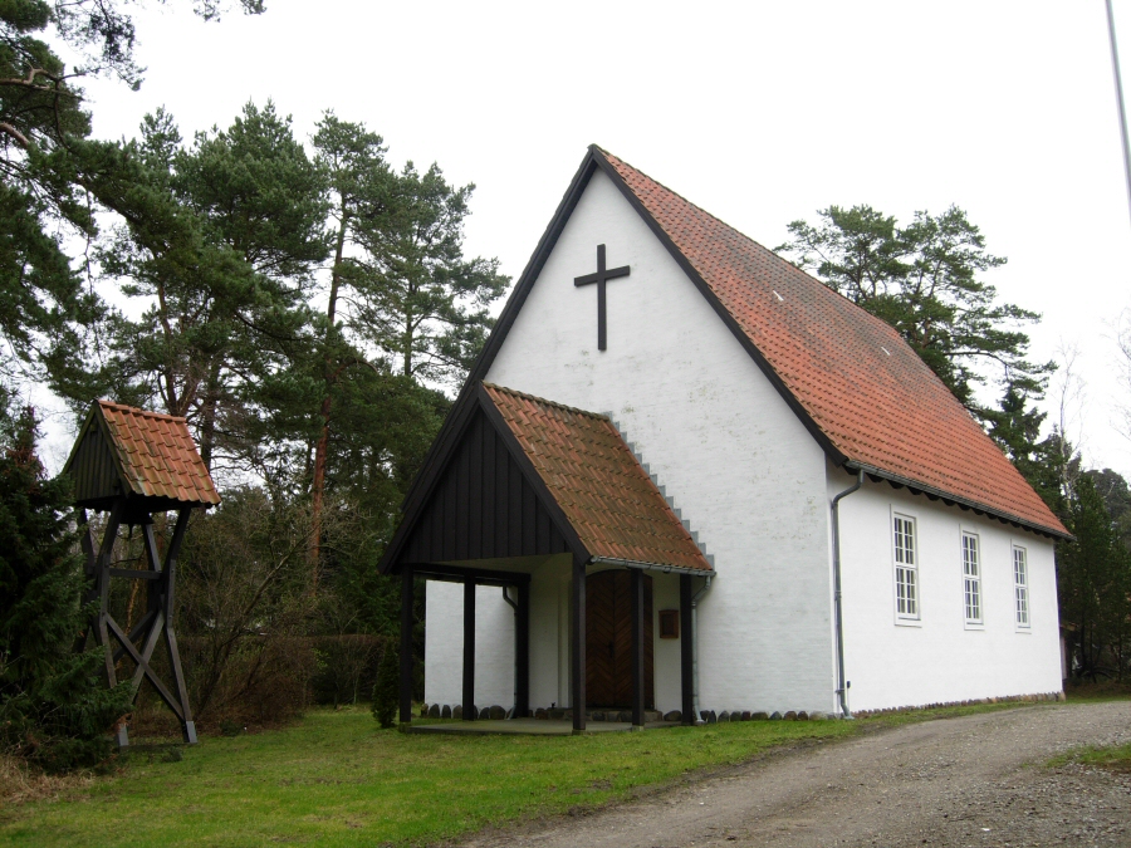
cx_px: 566
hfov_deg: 51.4
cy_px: 424
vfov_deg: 39.7
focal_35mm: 36
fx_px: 1176
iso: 50
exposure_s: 1/102
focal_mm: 7.5
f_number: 3.8
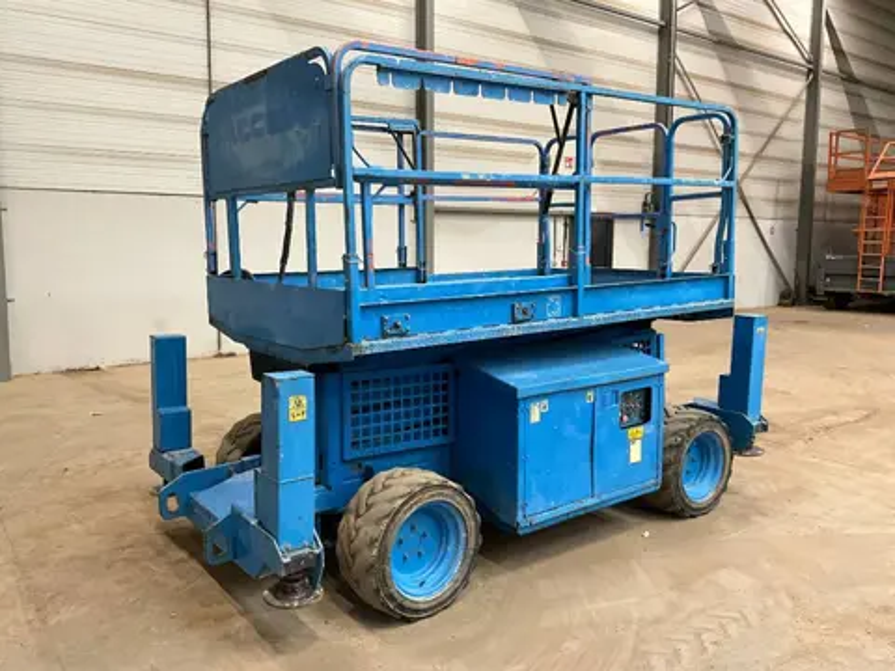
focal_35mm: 29
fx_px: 750
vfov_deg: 48.2
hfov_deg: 61.7
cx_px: 448
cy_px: 336
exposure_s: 1/60
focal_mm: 3
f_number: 1.8
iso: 200
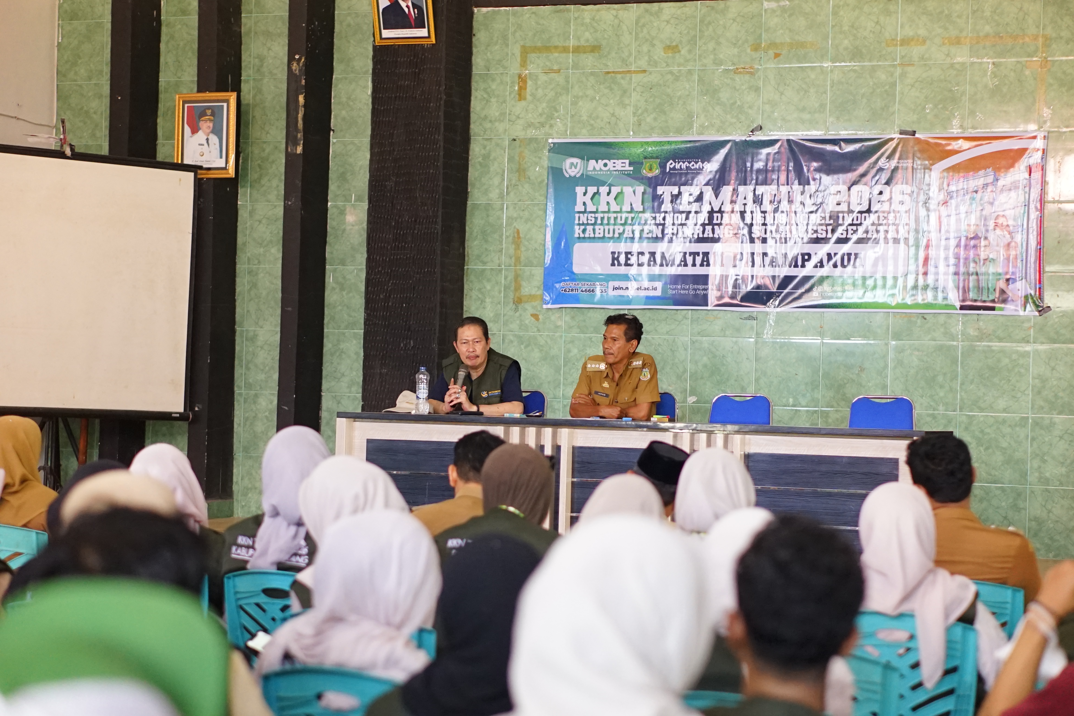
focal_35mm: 75
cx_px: 537
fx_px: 2237
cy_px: 358
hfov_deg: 27.0
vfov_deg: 18.2
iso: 2500
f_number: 2
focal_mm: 50
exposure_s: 1/160
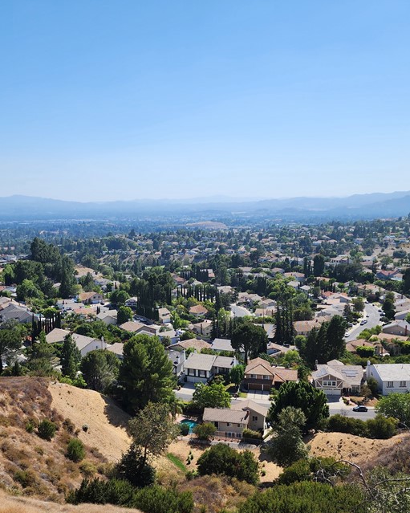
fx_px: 546
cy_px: 280
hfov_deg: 41.0
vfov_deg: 50.2
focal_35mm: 36
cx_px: 167
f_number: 1.8
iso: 12
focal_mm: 6.4
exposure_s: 1/1321
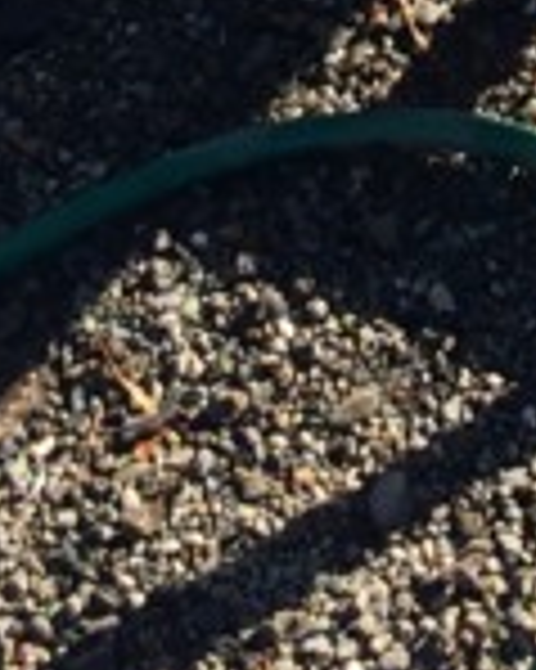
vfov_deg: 8.6
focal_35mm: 195
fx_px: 3871
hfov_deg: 7.6
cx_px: 1036
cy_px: -1214
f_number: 2.2
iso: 32
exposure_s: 1/651
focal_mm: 4.15
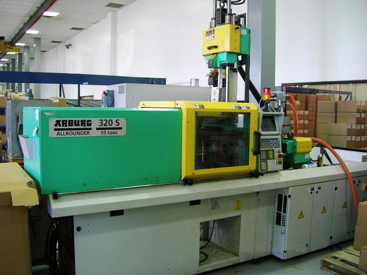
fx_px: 360
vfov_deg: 41.8
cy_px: 138
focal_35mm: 34
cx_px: 184
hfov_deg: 54.0
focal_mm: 5.7
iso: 50
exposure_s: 1/7.2
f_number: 2.9
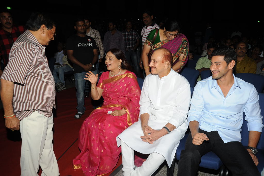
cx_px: 132
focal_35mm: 28
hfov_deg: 65.5
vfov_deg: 46.4
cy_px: 88
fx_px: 205
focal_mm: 28
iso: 400
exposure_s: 1/125
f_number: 10
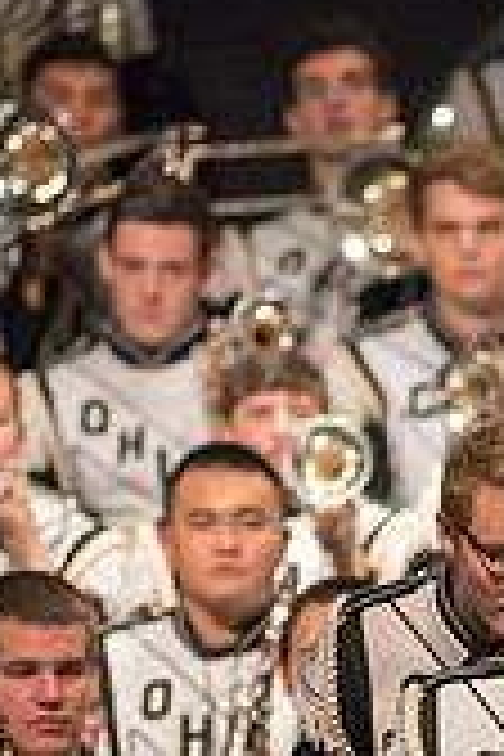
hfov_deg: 1.3
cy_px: 839
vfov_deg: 2.0
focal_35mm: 1037
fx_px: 21775
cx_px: 846
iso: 4000
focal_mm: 300
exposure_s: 1/500
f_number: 2.8
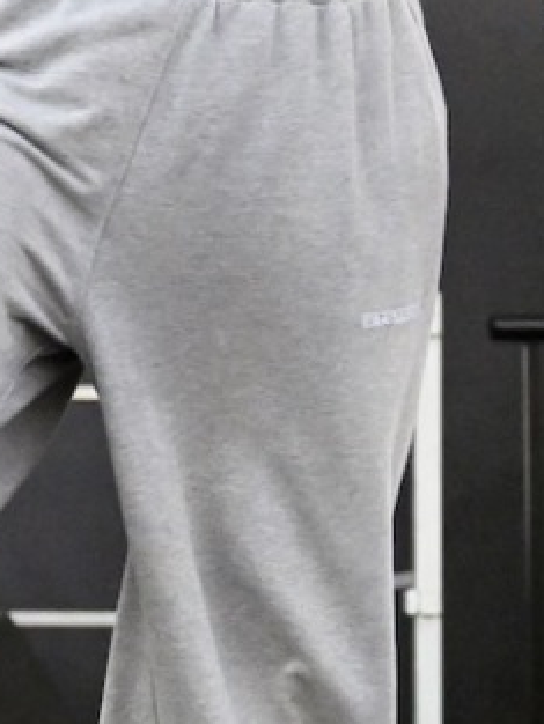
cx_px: -1322
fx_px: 5319
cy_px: 12
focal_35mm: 254
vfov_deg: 7.8
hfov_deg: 5.4
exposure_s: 1/2500
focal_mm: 46
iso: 2500
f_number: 3.5
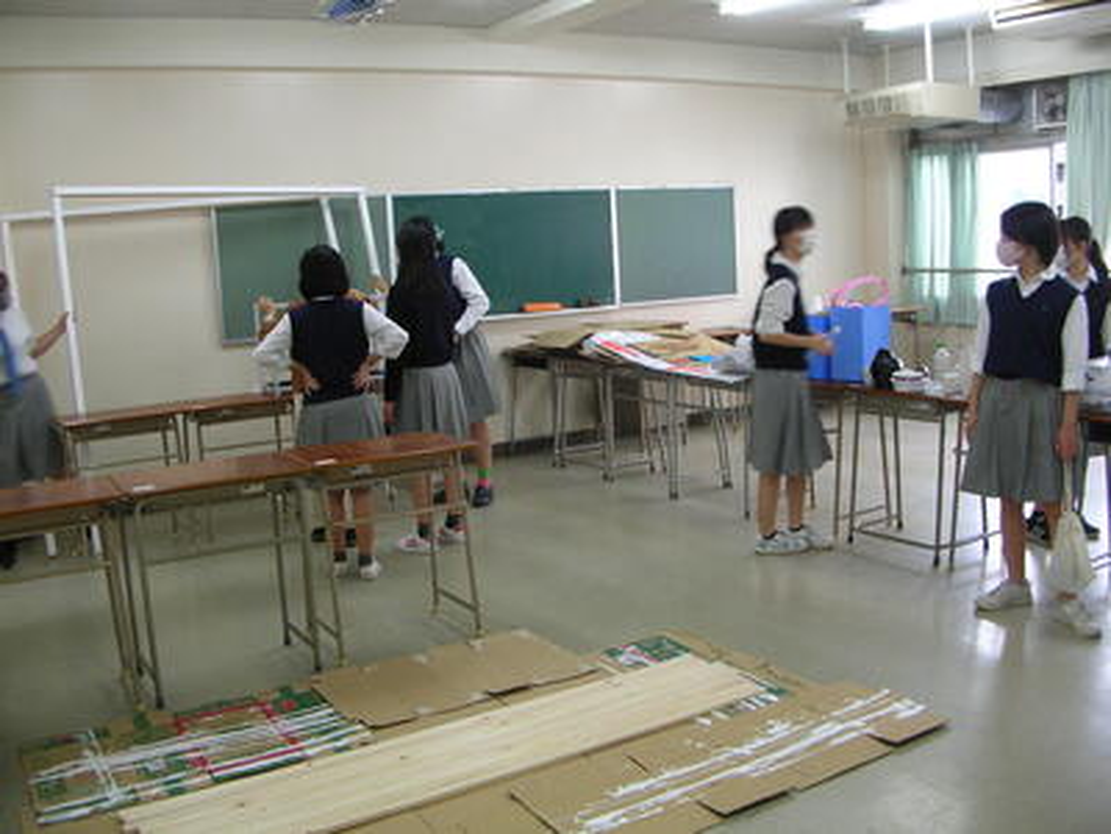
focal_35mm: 35
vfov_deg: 40.7
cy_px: 417
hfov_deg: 52.6
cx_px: 556
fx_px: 1123
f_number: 2.8
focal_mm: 5.8
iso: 50
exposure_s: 1/12.7
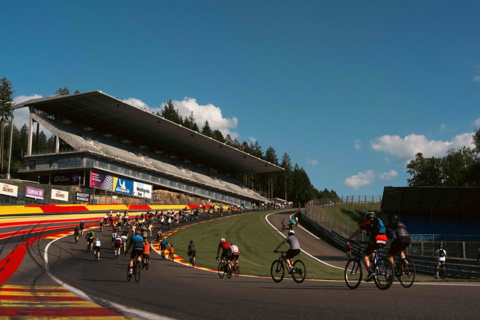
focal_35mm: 50
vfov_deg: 27.0
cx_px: 240
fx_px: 667
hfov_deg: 39.6
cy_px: 160
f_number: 5.6
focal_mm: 50
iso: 125
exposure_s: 1/1250
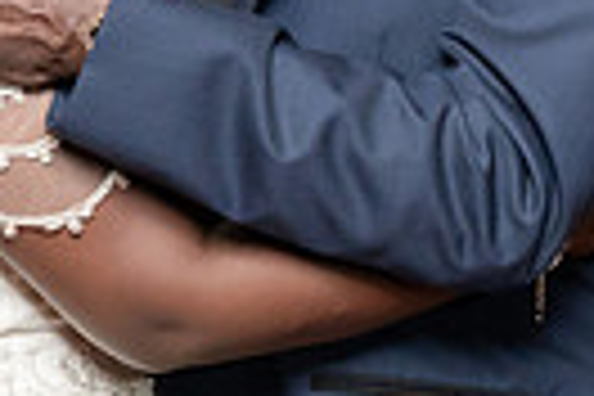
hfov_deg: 8.9
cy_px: -124
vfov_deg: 5.9
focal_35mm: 230
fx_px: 3795
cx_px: 140
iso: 4000
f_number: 5.6
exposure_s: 1/200
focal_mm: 52
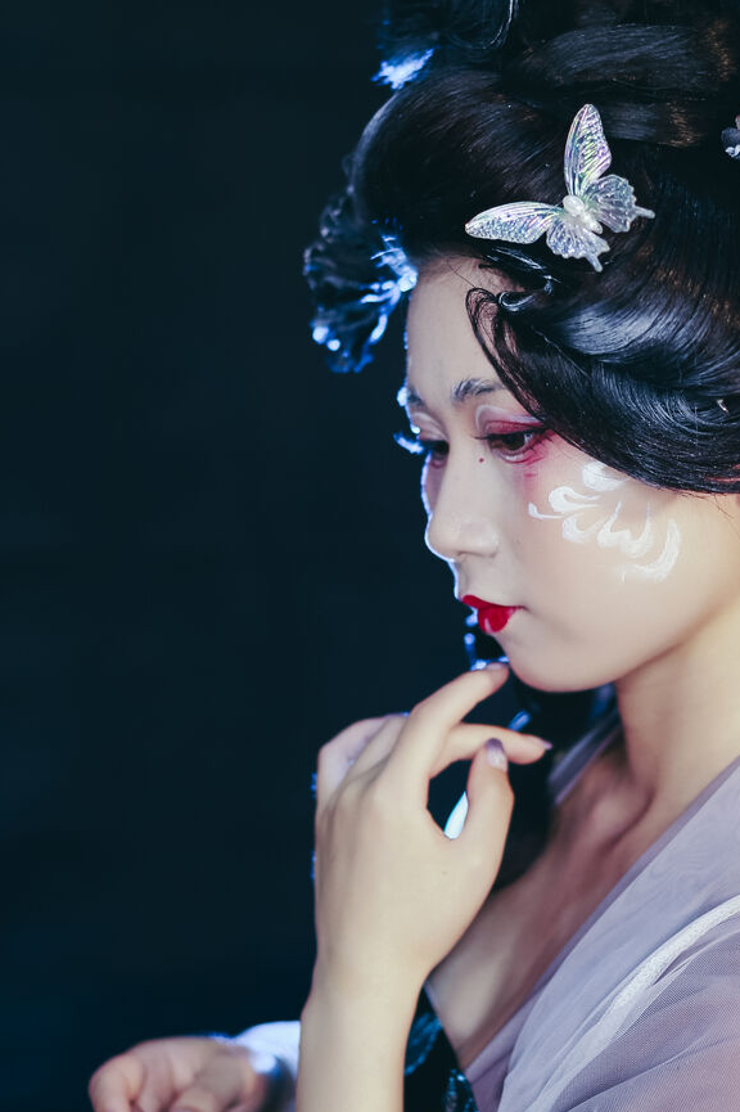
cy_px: 445
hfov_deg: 13.4
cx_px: 523
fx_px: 3147
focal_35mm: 102
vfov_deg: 20.0
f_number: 2
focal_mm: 50
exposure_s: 1/100
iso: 320
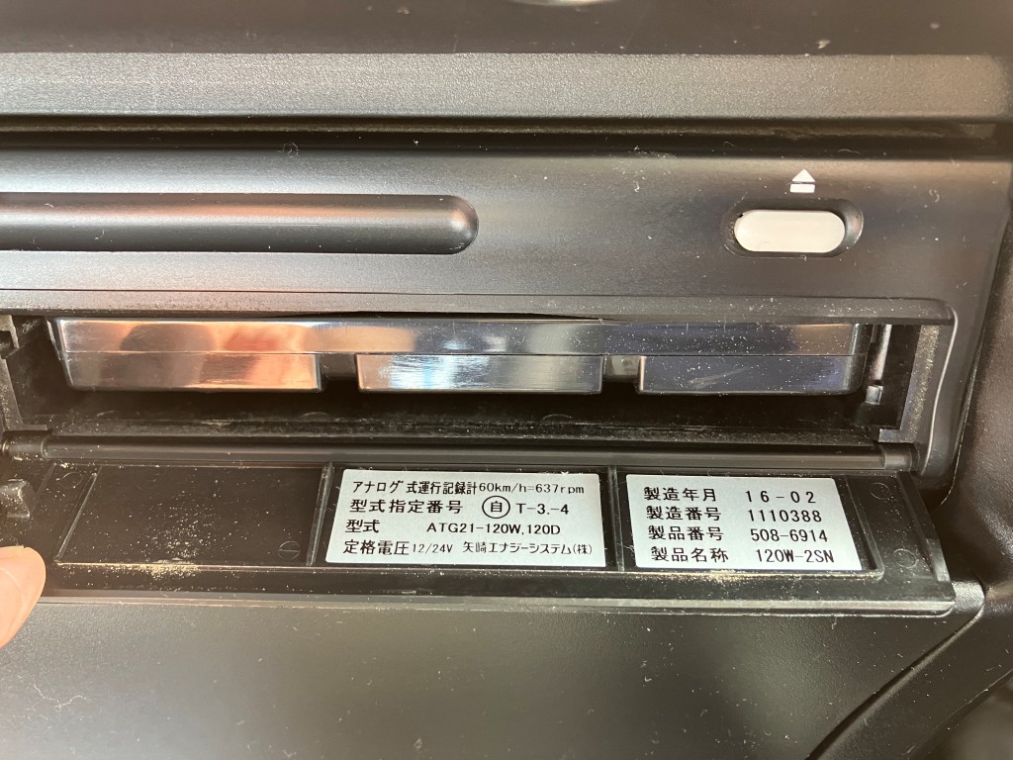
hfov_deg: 63.4
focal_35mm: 28
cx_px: 506
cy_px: 380
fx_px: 819
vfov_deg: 49.7
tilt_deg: -64.6
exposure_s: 1/60
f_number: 1.8
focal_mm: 3.99
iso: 160
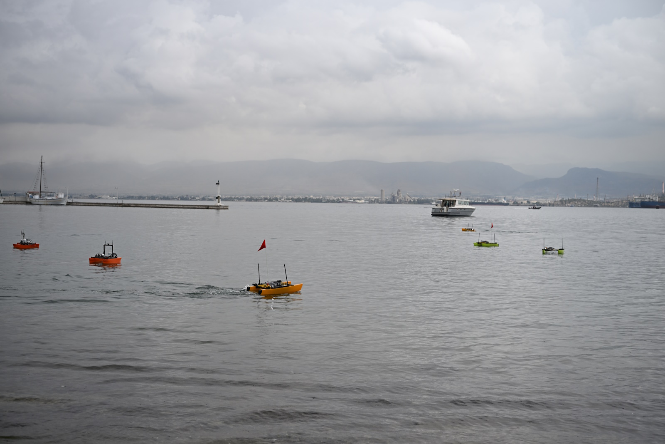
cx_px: 332
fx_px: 813
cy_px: 222
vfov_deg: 30.5
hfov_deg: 44.5
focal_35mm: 44
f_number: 3.5
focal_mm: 44
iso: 100
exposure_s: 1/500
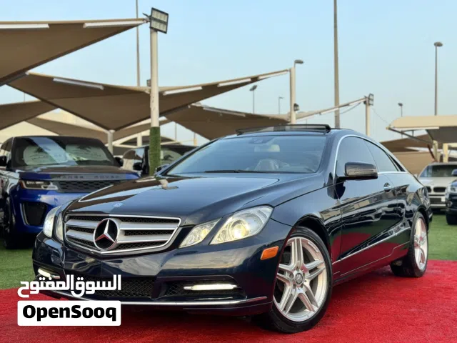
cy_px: 172
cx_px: 228
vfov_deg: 30.3
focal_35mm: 48
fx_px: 634
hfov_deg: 39.7
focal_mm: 6.76
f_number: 1.78
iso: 64
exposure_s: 1/100
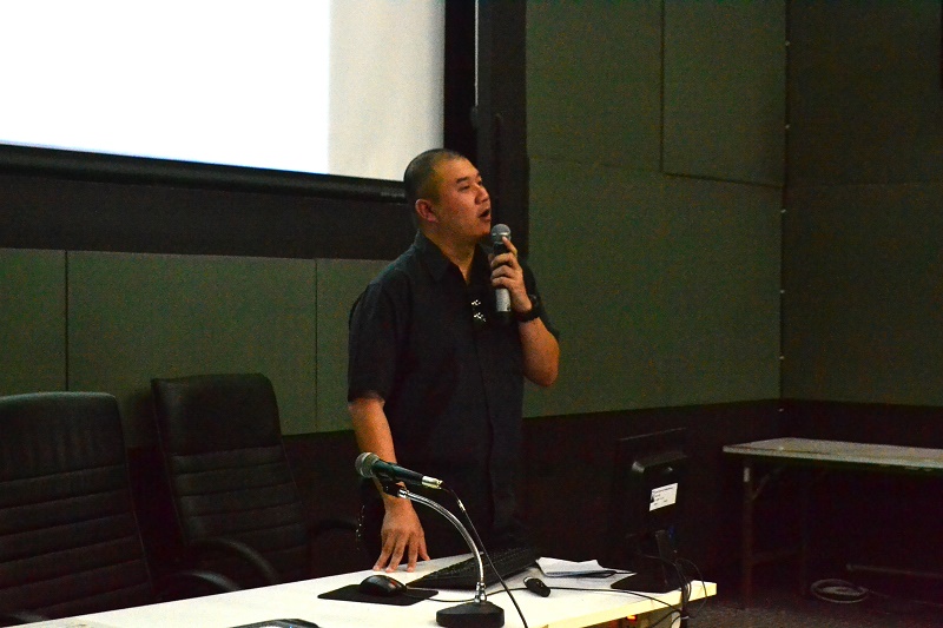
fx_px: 1571
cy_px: 314
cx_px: 472
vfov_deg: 22.6
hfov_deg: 33.4
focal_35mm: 60
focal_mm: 40
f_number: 5.3
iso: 6400
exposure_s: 1/50
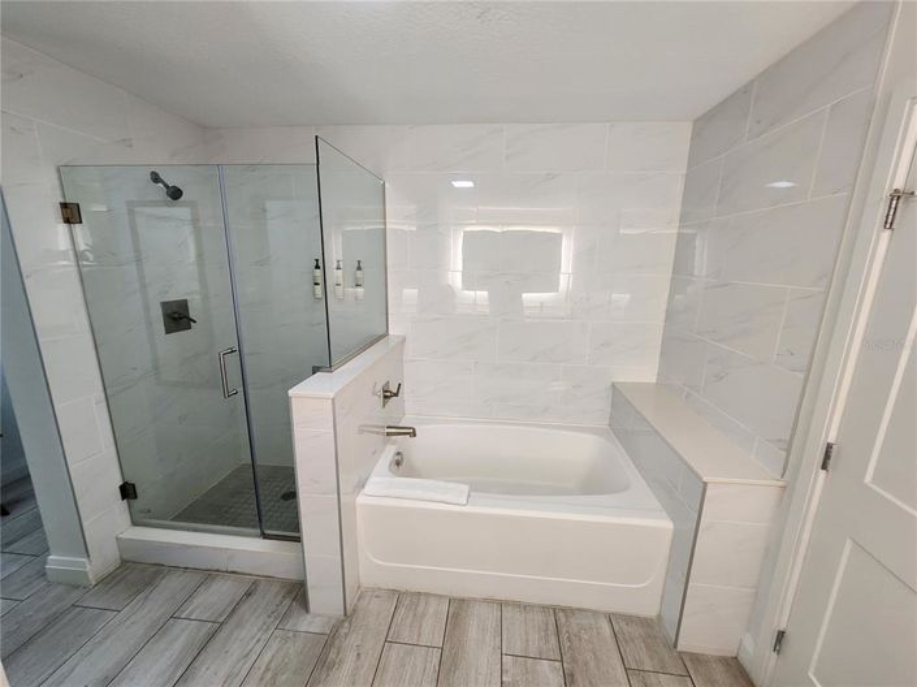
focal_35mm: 13
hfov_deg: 106.2
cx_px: 458
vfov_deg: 89.9
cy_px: 344
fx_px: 344
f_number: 2.2
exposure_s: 1/60
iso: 320
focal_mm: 2.2
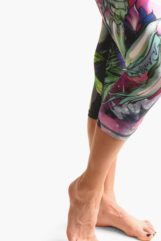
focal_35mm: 131
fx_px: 878
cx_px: 102
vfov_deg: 15.6
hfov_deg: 10.5
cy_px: 56
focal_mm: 50
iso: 2500
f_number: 4.5
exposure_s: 1/400
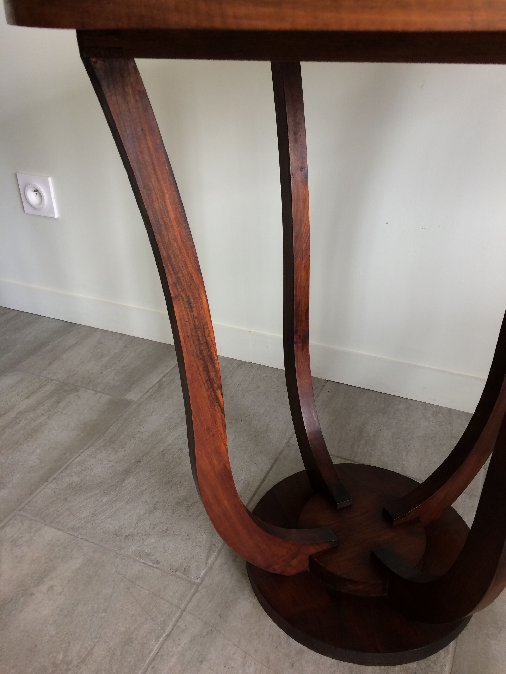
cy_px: 337
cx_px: 253
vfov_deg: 61.7
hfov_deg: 48.2
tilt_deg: -30.9
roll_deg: +1.7
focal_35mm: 29
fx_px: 565
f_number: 2.2
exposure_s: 1/33
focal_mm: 4.15
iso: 50
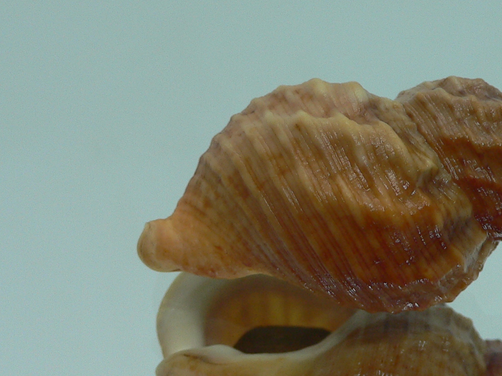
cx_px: 388
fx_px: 942
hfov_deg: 29.3
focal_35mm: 65
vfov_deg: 22.5
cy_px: 240
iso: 100
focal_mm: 4.6
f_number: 2.8
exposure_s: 1/60
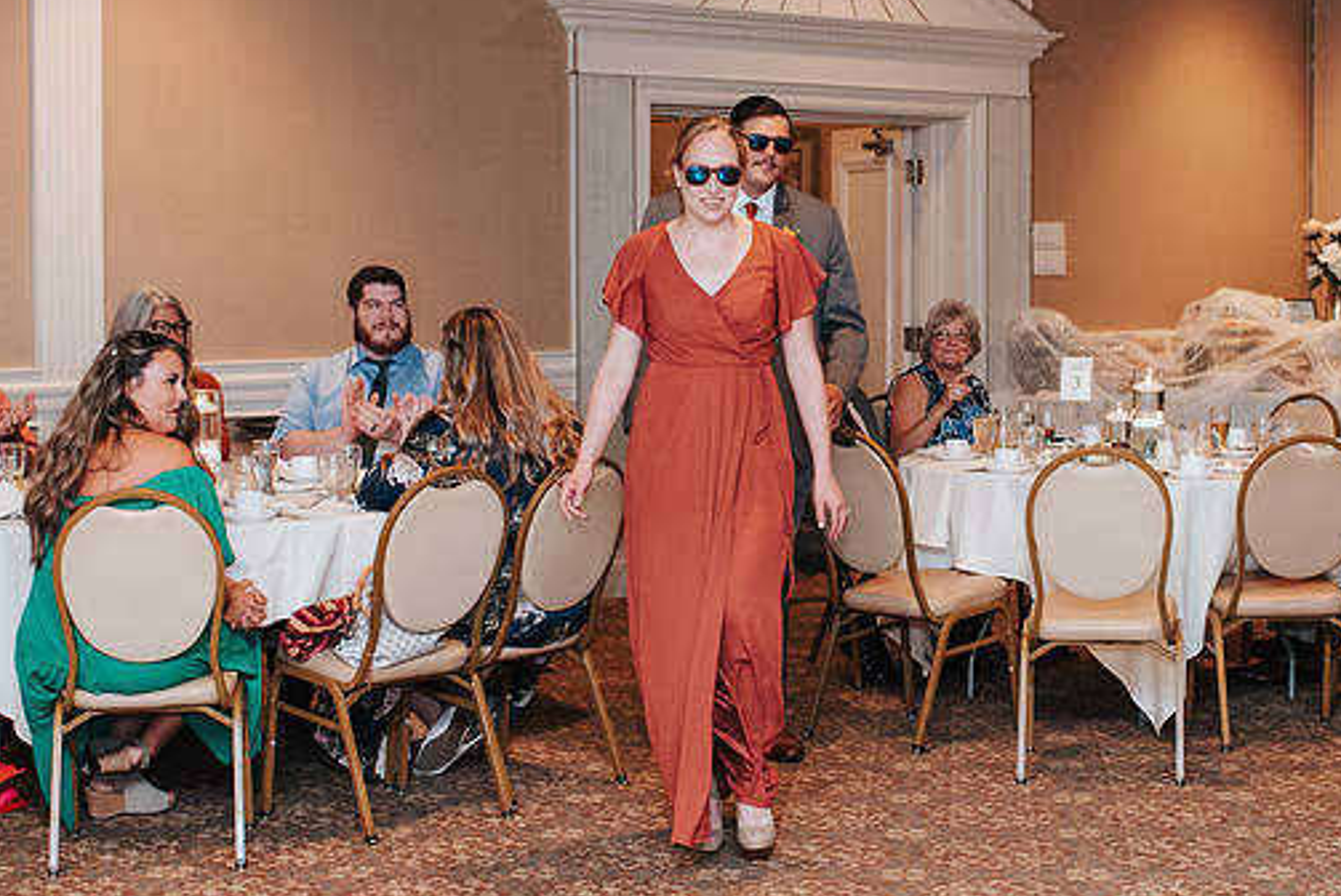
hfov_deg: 27.2
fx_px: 2758
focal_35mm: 74
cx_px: 834
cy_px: 356
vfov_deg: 18.4
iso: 1000
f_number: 2.8
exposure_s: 1/160
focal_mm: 35
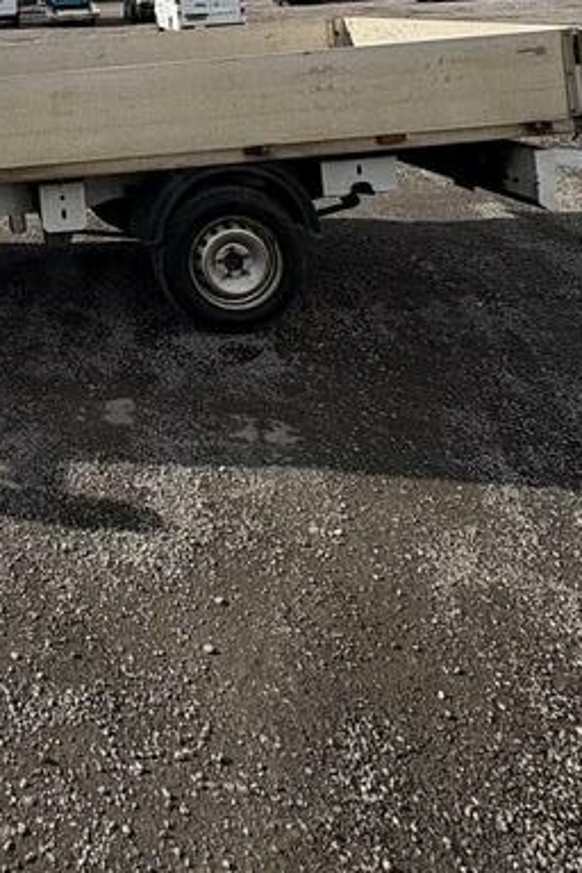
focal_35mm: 34
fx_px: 824
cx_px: -100
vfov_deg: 46.0
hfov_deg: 32.7
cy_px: -18
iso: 40
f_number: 2.2
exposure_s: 1/1880
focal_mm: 2.22
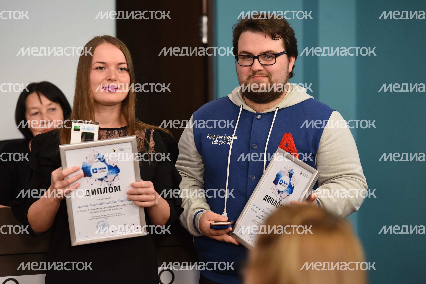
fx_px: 1715
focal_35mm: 145
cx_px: 213
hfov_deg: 14.2
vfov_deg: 9.5
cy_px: 142
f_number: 4
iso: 2500
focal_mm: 145
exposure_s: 1/320
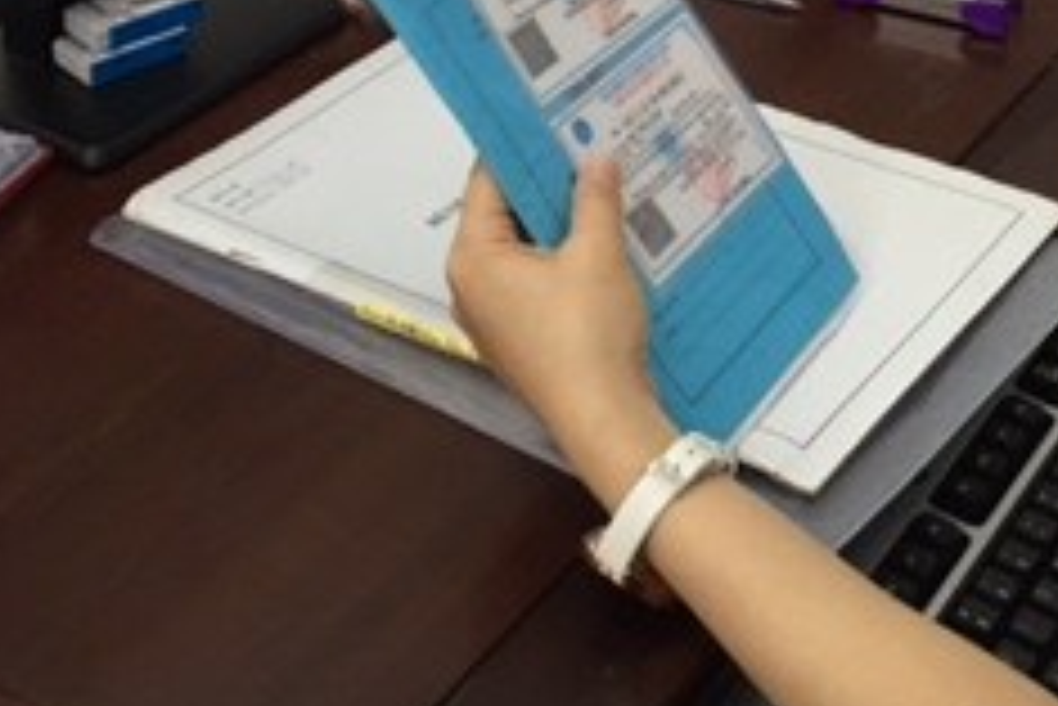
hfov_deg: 24.7
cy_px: -126
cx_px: 684
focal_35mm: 82
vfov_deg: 16.1
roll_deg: +0.5
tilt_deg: -22.4
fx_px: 2411
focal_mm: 4.15
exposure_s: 1/17
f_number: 2.2
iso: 50
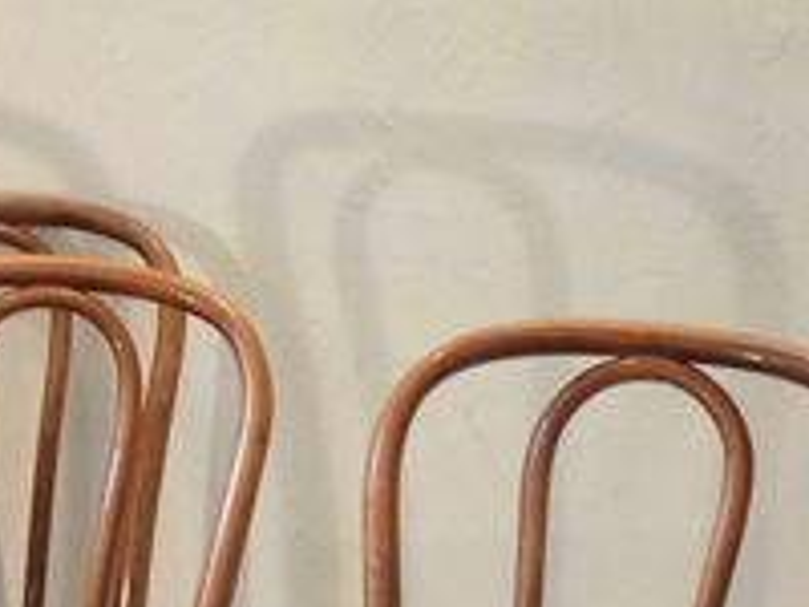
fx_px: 3155
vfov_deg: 10.6
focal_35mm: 135
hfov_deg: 13.9
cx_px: -303
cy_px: 906
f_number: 3.7
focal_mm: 7.3
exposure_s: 1/8
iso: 400
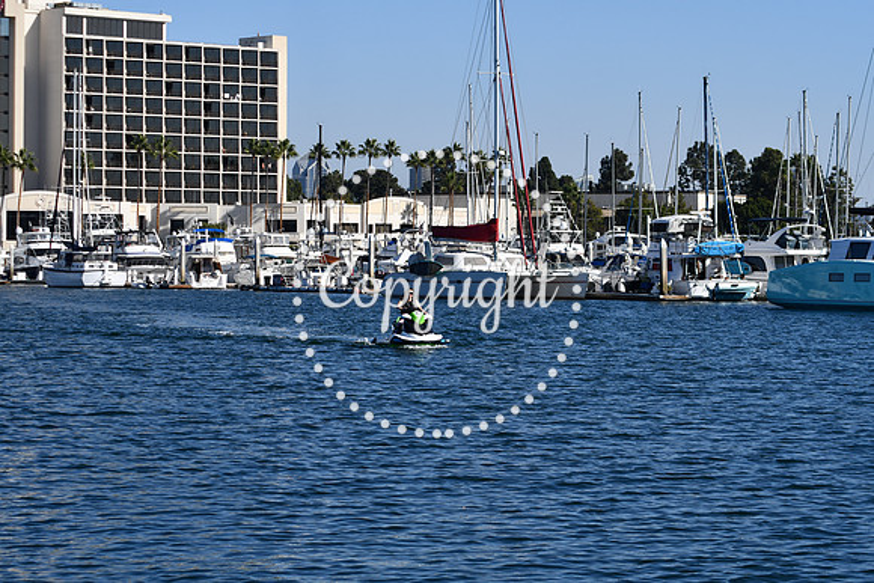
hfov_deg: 19.5
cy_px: 292
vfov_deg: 13.0
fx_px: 2550
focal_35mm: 105
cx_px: 437
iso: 110
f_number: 8
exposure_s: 1/500
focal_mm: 70
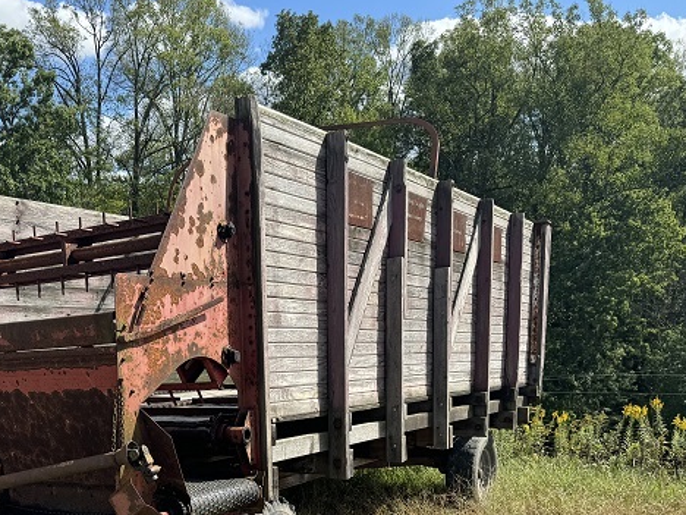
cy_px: 424
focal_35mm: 41
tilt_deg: -12.3
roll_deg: +0.7
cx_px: 180
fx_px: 813
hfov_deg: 44.4
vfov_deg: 33.9
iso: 80
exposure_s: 1/2710
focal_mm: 6.76
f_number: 1.78
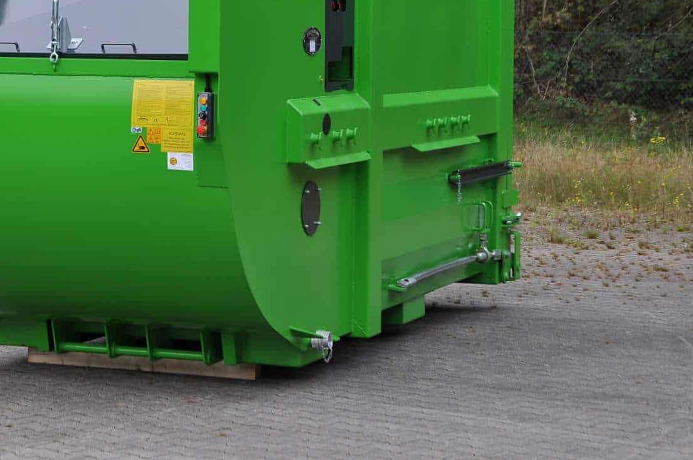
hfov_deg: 18.5
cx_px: 194
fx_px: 2114
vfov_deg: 12.4
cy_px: 143
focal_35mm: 110
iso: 200
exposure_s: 1/250
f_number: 8
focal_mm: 50
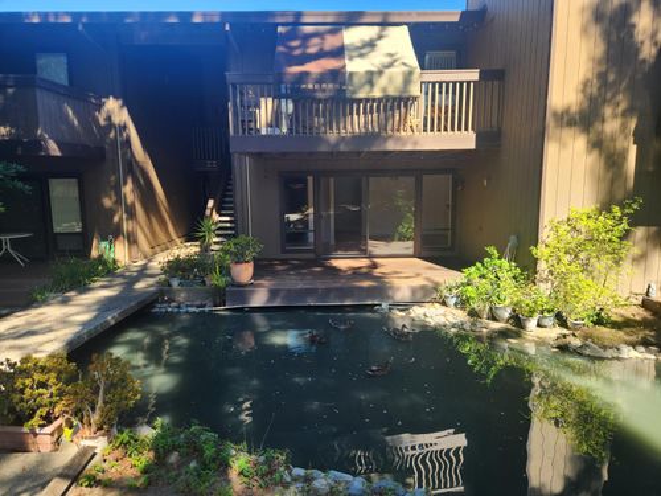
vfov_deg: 58.9
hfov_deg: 73.9
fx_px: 439
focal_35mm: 23
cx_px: 330
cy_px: 248
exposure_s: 1/180
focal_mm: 5.4
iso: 20
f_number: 1.8
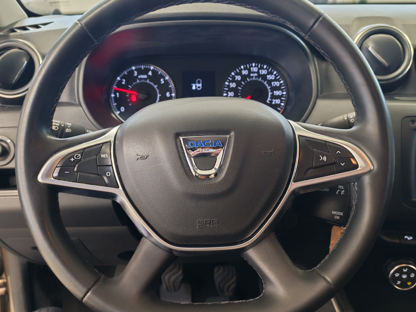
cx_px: 208
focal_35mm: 34
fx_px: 409
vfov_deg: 41.8
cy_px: 156
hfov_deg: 54.0
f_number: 1.9
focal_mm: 6.12
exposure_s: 1/50
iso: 1262
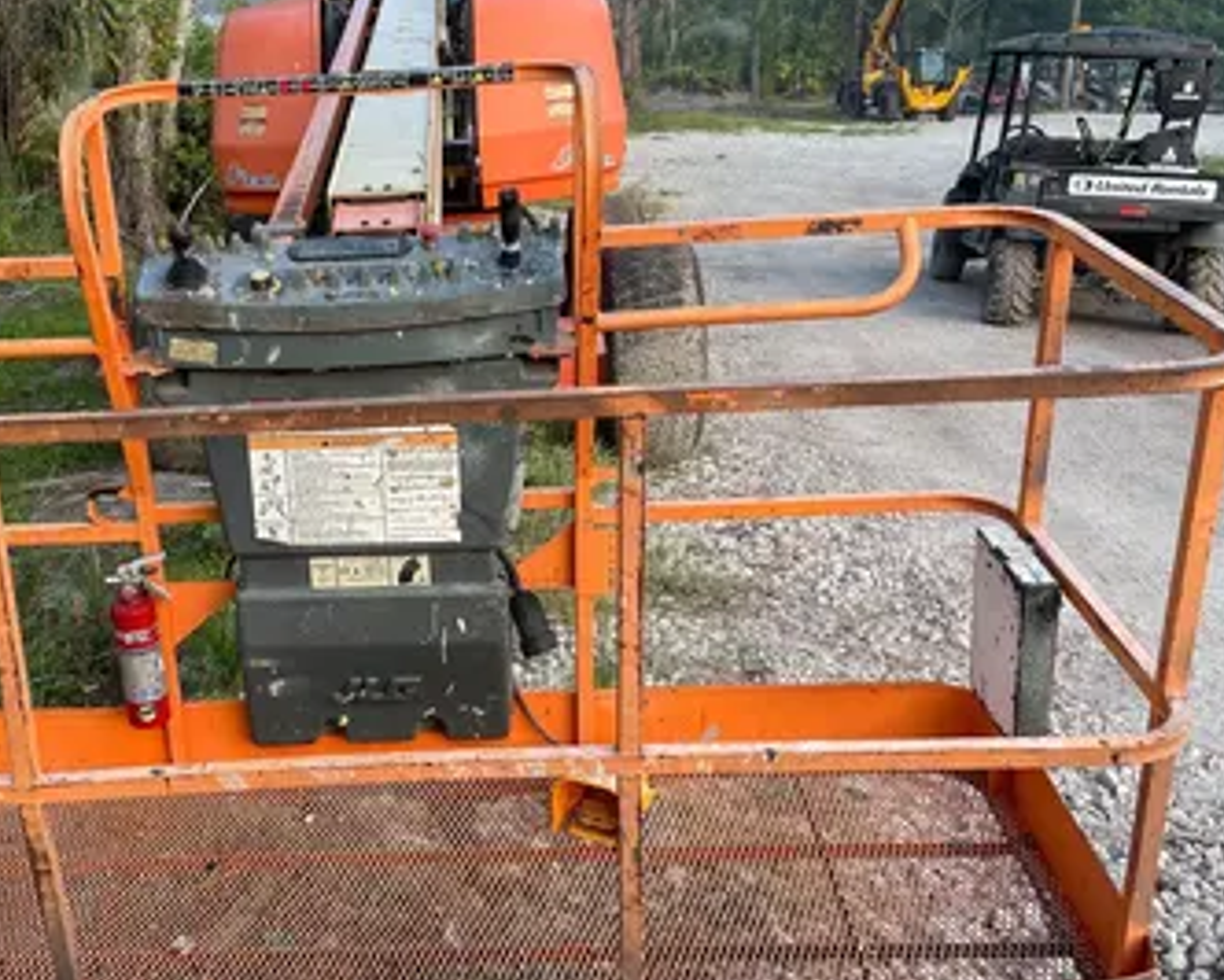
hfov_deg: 43.1
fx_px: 1522
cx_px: 394
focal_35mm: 42
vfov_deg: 35.6
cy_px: 562
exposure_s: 1/212
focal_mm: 4.2
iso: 32
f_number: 1.6
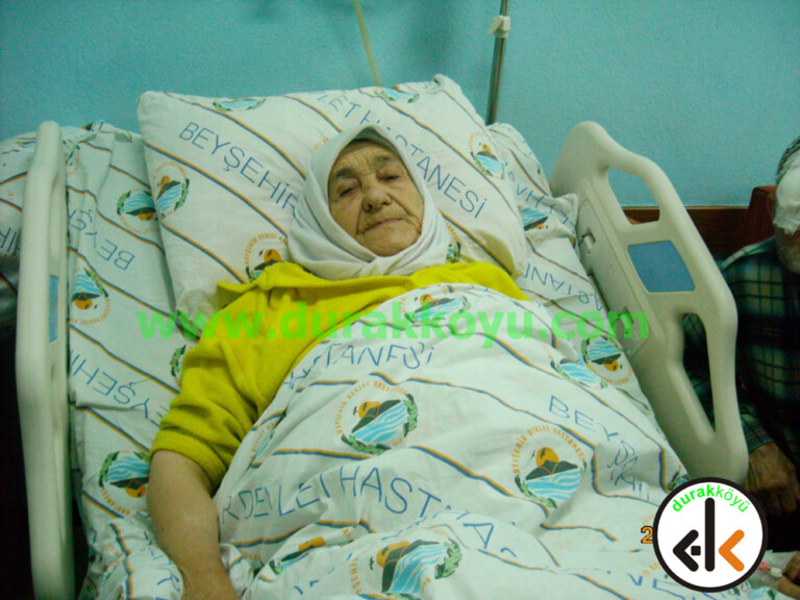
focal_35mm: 35
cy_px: 300
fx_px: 809
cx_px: 400
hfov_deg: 52.6
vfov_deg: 40.7
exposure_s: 1/47
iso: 400
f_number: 2.8
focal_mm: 5.7
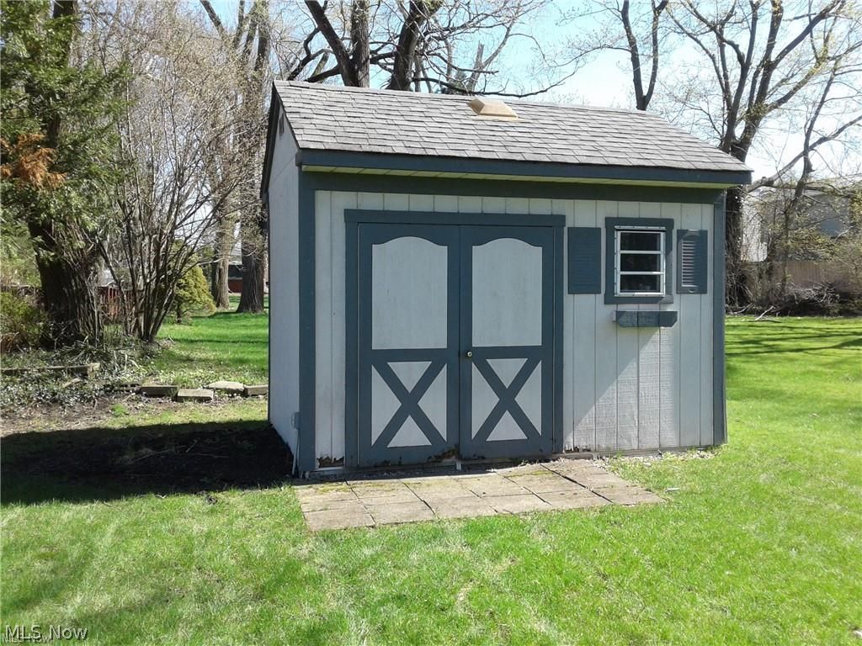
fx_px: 822
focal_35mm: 33
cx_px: 431
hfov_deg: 55.4
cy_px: 323
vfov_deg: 42.9
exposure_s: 1/498
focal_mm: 3.3
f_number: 2.2
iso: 50
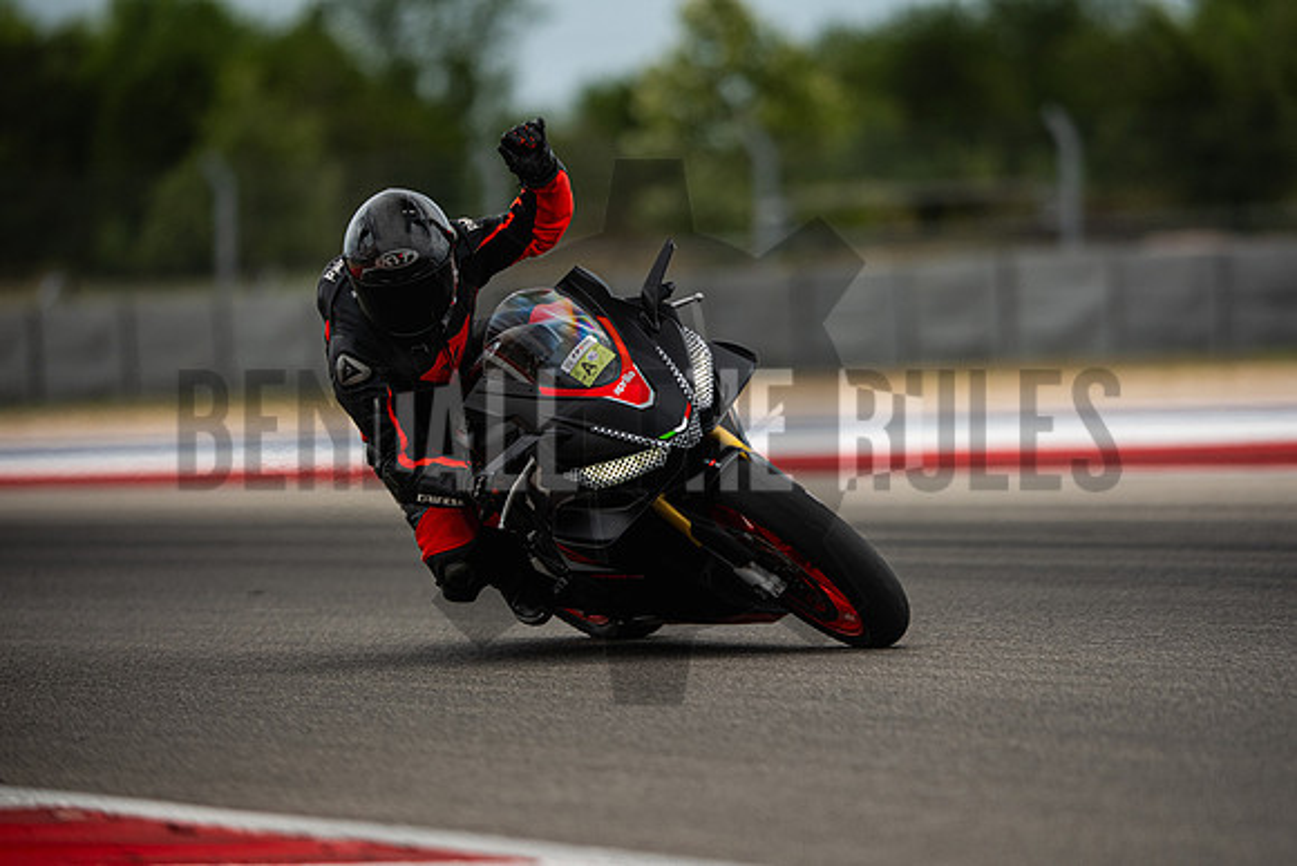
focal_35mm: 300
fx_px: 10810
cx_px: 648
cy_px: 433
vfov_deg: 4.6
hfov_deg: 6.9
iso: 320
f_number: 2
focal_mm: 200
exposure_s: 1/5000
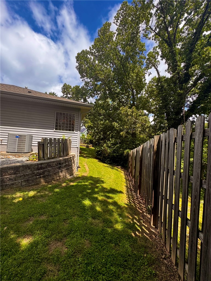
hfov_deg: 85.7
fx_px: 114
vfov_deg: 102.1
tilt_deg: +1.3
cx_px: 106
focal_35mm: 14
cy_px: 140
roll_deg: -3.7
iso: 50
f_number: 2.2
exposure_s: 1/512
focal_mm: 2.22
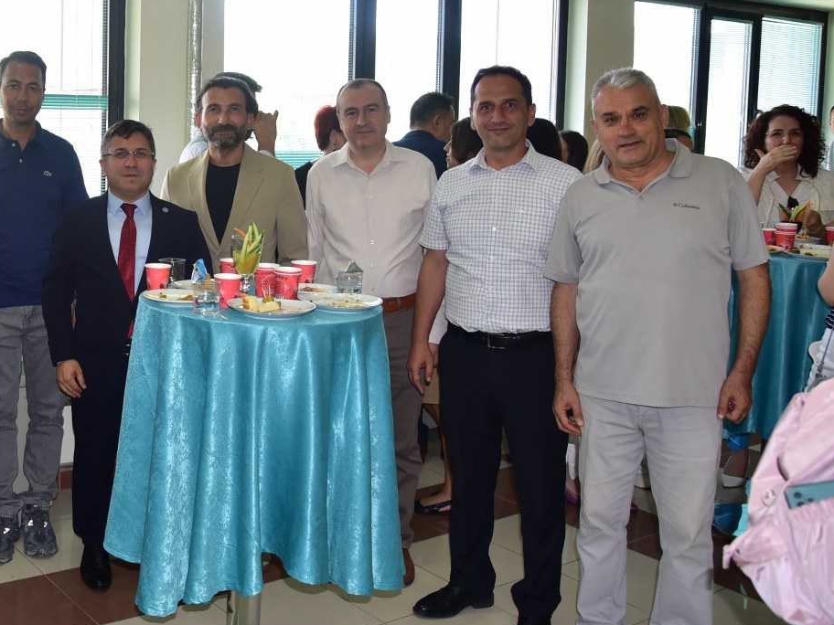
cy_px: 196
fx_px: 988
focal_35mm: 41
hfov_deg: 42.3
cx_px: 94
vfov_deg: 34.7
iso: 1100
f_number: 5
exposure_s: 1/200
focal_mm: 24
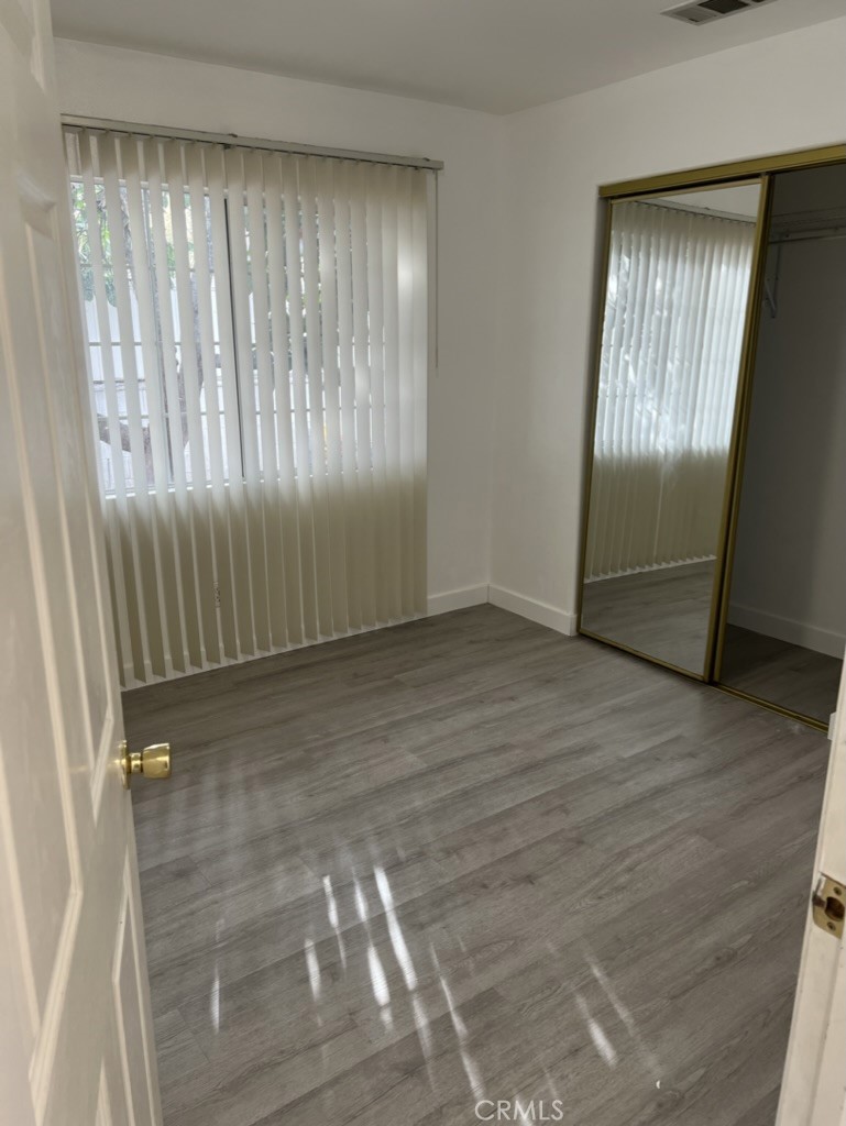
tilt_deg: -15.4
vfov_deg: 67.3
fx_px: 847
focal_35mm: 26
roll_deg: +1.0
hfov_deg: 53.1
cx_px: 423
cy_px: 563
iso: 125
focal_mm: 5.7
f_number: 1.5
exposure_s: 1/120
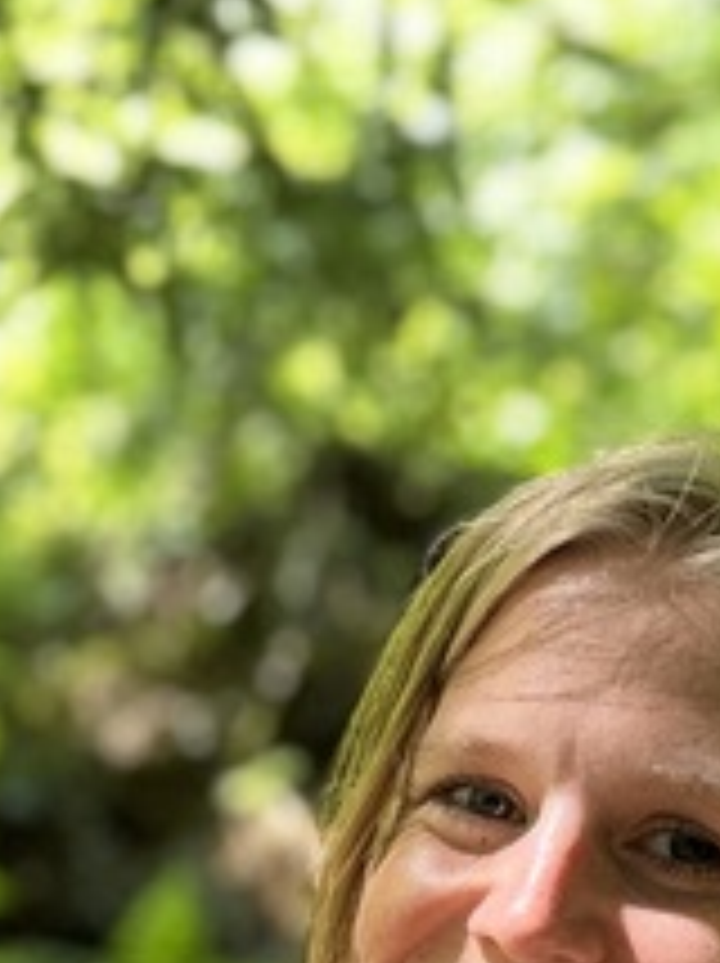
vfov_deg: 16.3
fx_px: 3196
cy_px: 1206
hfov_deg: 12.9
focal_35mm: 115
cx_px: 320
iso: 80
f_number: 1.78
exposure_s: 1/121
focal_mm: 6.86
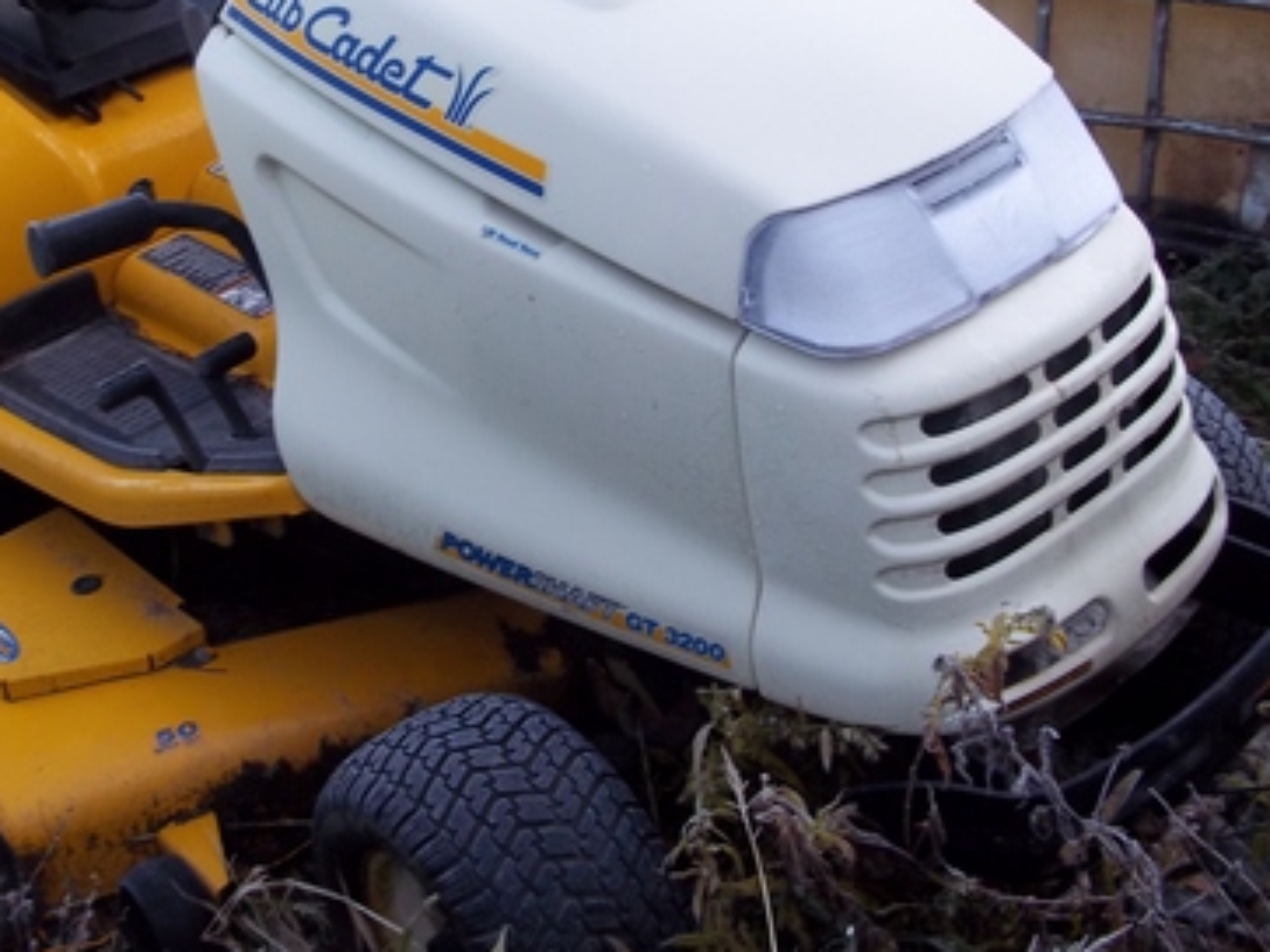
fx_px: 1981
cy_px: 256
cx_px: 388
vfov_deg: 26.7
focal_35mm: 54
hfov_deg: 35.1
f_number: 3.1
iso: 80
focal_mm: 6.5
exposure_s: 1/100
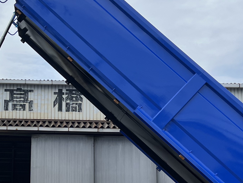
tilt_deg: +10.5
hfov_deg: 24.8
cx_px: 42
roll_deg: -0.7
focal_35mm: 77
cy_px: 113
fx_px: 541
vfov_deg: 19.1
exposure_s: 1/5587
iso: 50
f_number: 1.5
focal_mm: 5.7
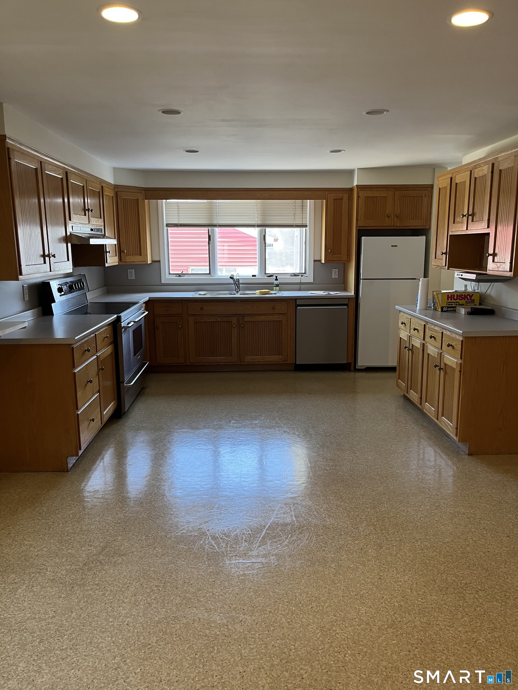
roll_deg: +0.3
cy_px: 345
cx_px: 259
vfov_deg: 67.3
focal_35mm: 26
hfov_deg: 53.1
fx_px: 519
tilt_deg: -11.8
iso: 80
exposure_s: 1/60
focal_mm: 5.1
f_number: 1.6
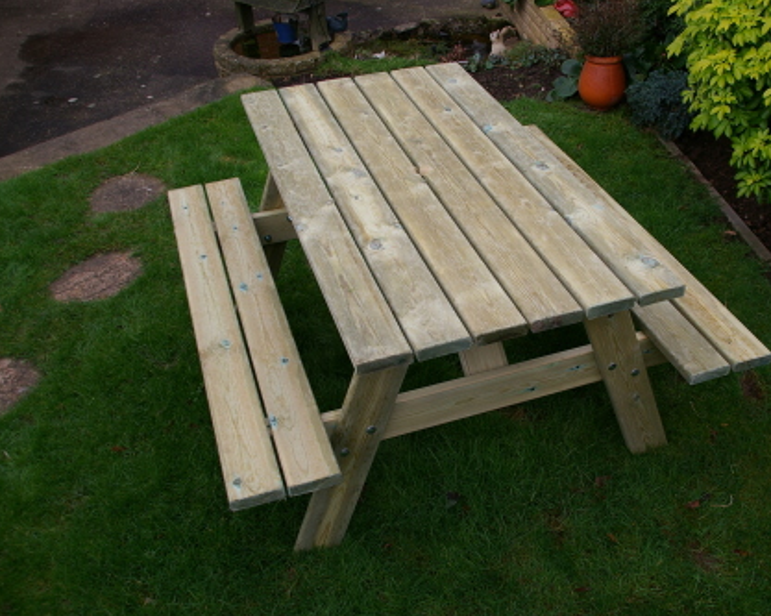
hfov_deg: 47.7
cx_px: 459
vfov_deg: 39.1
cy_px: 311
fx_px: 866
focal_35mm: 38
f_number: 5.6
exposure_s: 1/60
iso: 200
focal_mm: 22
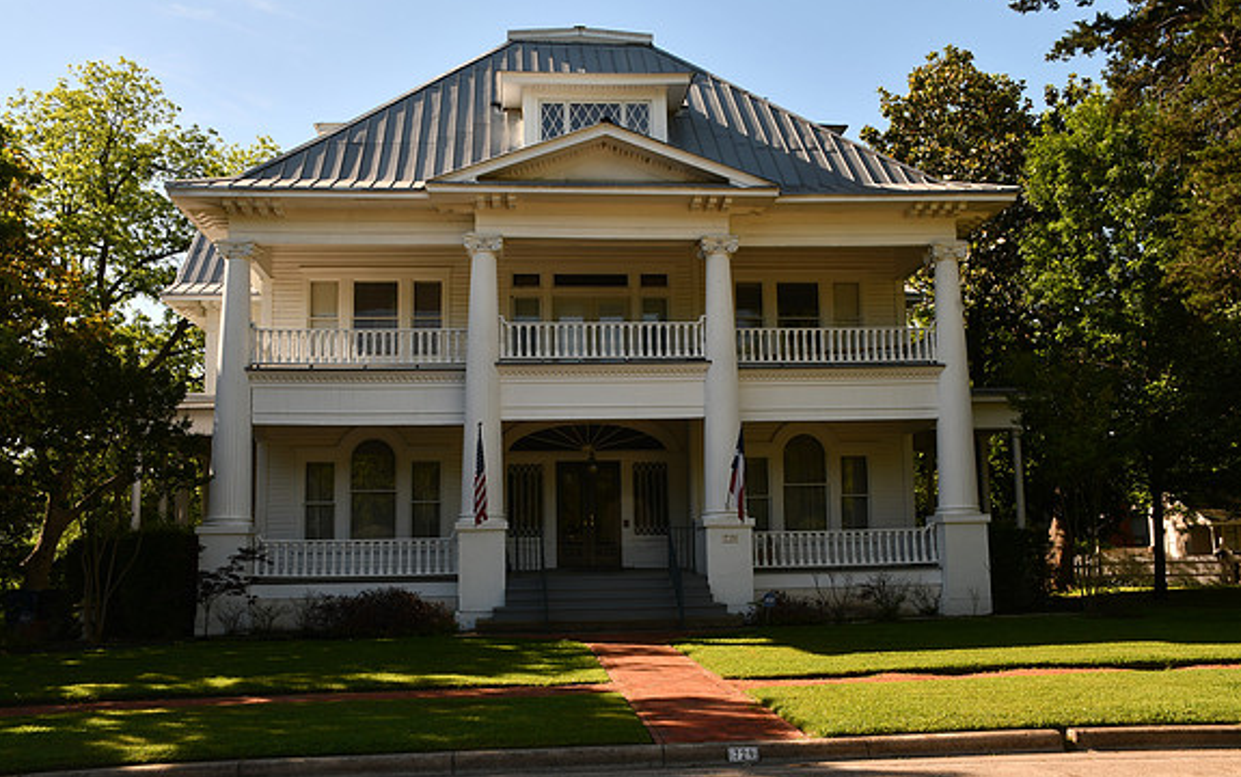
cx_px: 622
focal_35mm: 37
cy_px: 385
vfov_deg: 34.5
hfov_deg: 52.7
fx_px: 1252
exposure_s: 1/50
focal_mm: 24
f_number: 14
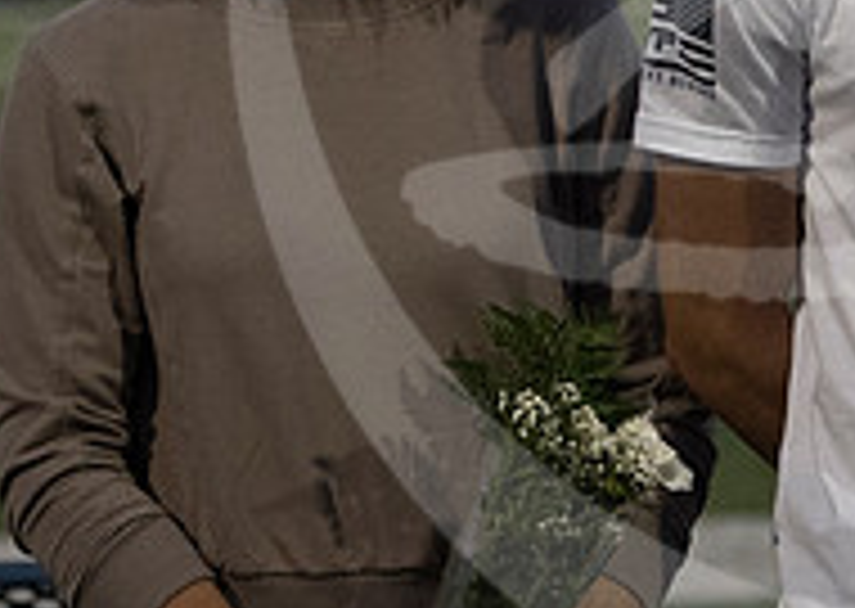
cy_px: -338
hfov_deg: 4.6
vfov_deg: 3.2
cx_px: 1037
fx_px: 10690
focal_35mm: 441
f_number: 2.8
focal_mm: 75
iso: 2000
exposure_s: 1/1000
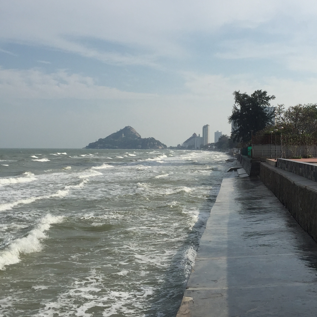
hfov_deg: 35.8
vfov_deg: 35.9
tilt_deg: +4.2
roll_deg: -1.0
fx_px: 487
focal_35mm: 47
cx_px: 204
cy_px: 124
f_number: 2.2
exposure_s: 1/4405
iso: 32
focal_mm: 4.15
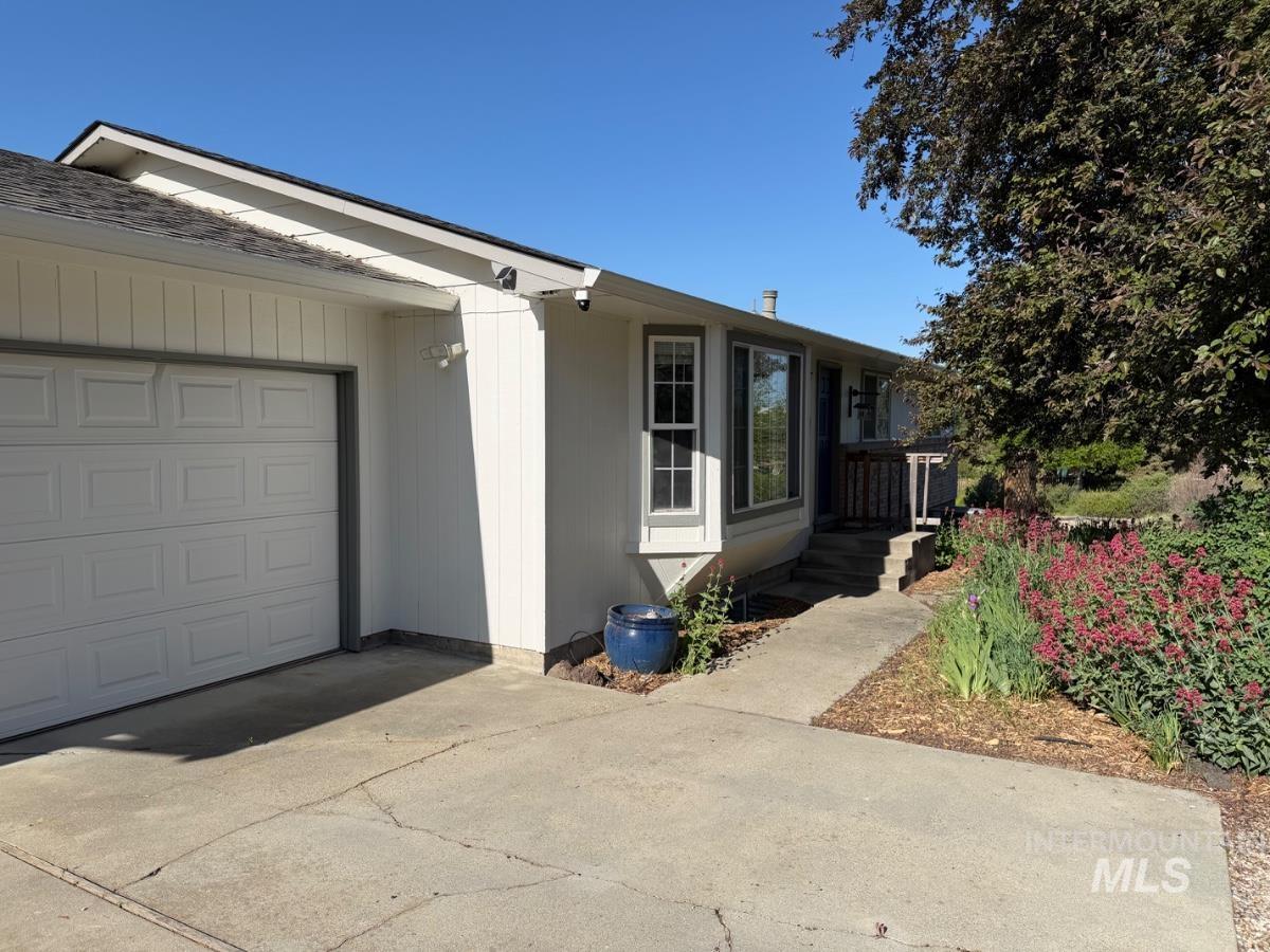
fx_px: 881
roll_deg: +0.4
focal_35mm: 24
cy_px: 476
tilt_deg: -2.5
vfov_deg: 56.8
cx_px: 635
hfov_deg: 71.6
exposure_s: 1/5319
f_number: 1.78
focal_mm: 6.76
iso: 80
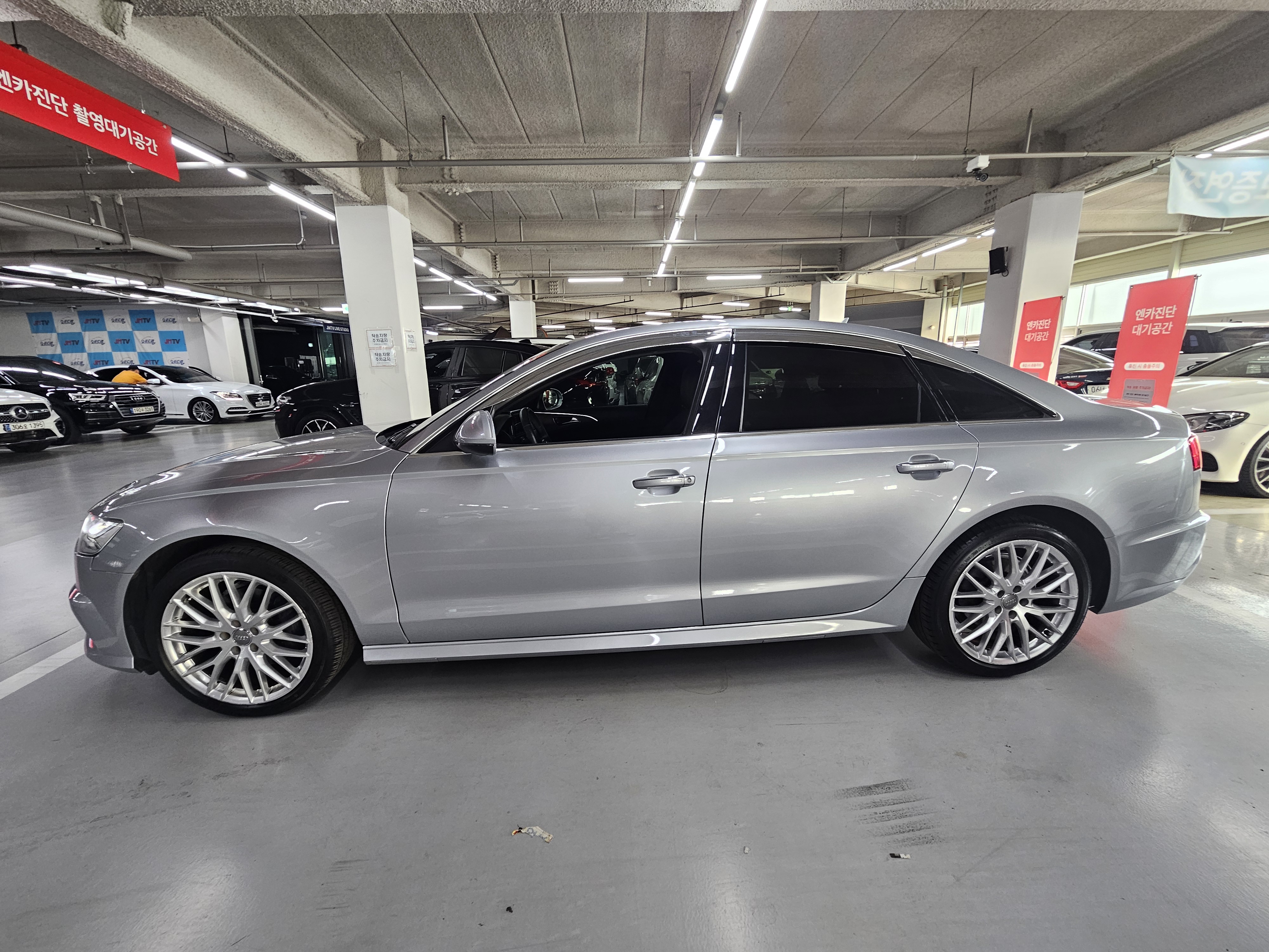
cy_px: 476
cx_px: 634
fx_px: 477
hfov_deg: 106.2
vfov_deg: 89.9
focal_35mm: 13
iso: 125
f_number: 2.2
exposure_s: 1/60
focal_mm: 2.2
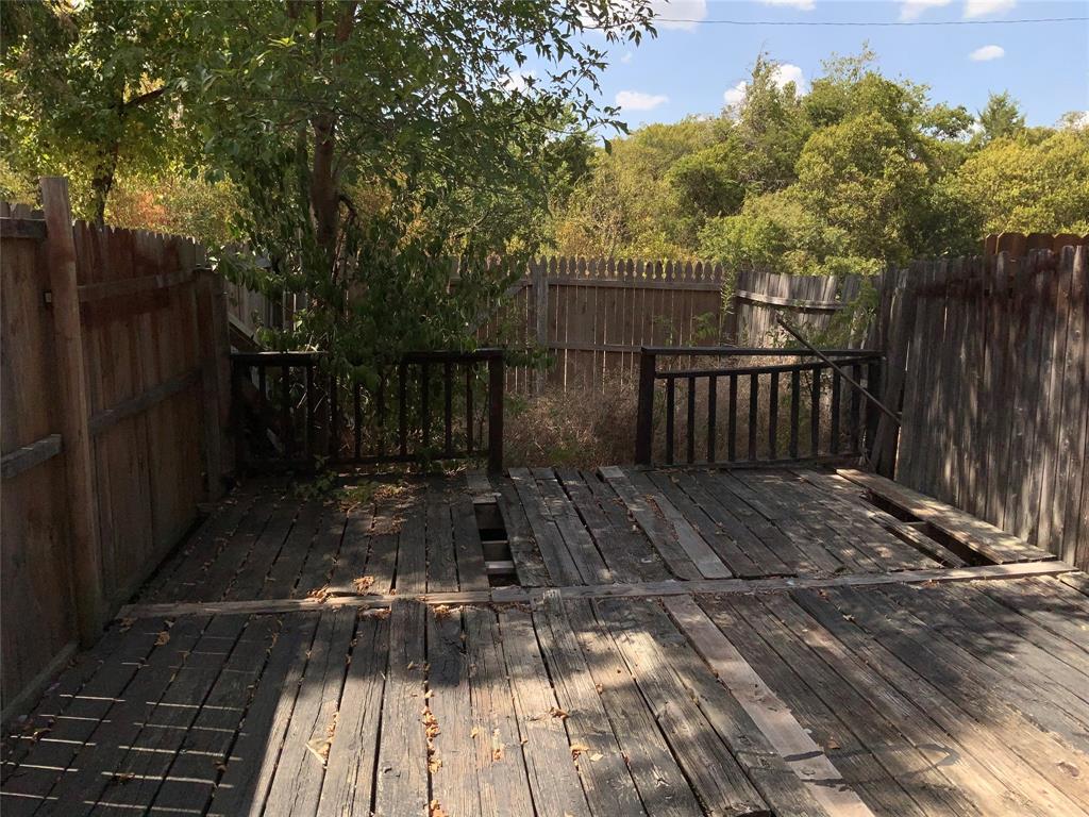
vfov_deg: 48.2
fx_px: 912
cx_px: 544
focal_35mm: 29
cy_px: 408
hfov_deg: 61.7
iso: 16
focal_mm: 3
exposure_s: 1/3788
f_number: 1.8
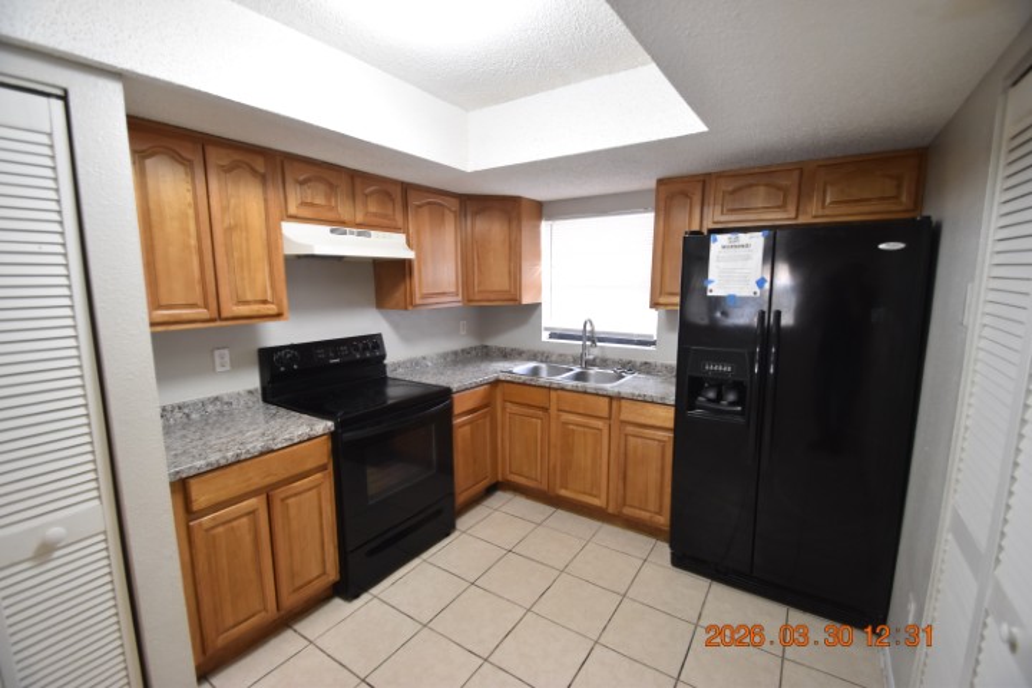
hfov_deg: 100.4
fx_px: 430
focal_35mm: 15
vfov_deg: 77.3
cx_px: 516
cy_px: 344
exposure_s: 1/45
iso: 800
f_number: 3.5
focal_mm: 10
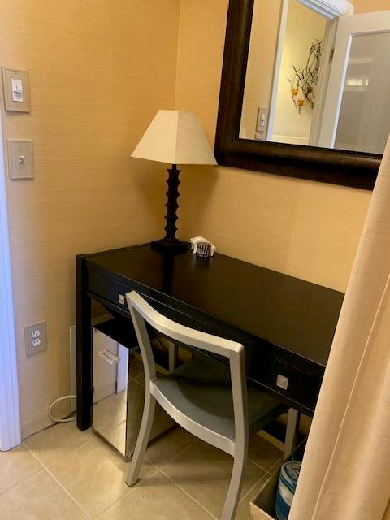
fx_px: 391
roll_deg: -5.4
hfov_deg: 53.1
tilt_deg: -16.0
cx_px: 195
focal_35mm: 26
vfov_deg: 67.3
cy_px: 260
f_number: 1.8
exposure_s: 1/60
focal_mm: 4.25
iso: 320
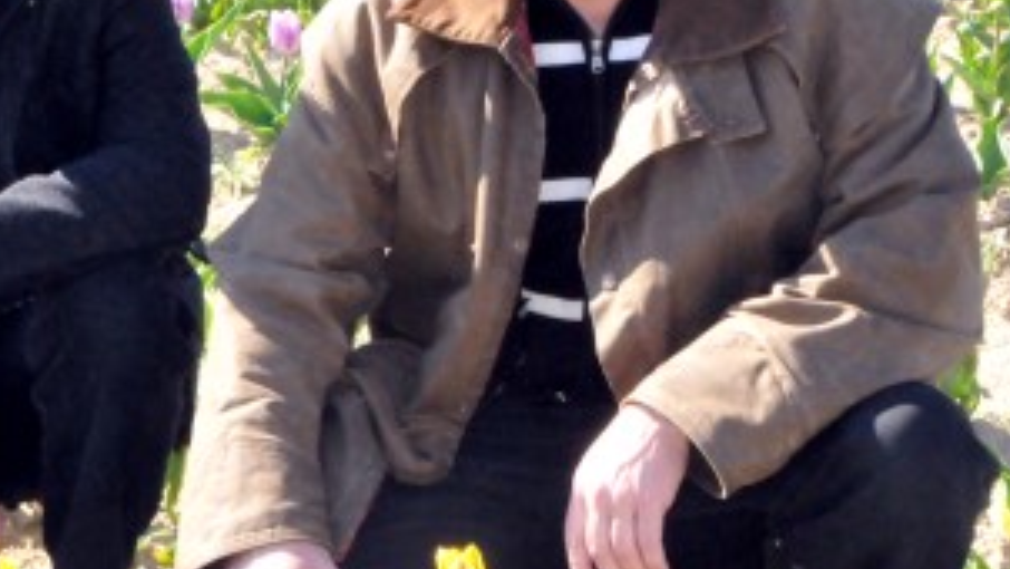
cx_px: 13
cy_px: 330
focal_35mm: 160
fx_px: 4286
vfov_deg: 7.6
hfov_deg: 13.3
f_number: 22
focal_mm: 44
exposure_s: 1/250
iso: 3200
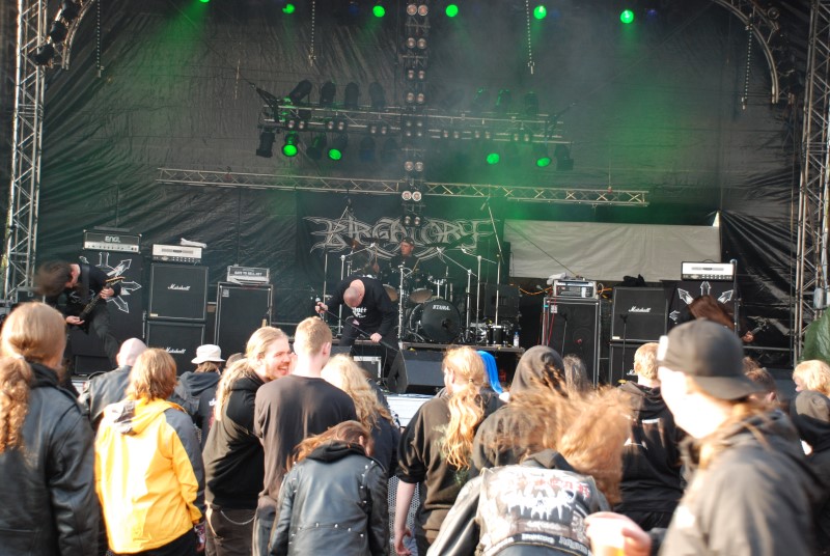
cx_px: 415
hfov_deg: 30.5
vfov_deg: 20.7
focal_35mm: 66
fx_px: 1524
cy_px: 278
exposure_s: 1/100
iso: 400
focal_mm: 44
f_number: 5
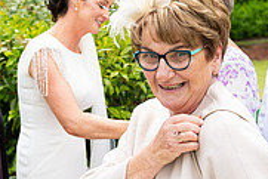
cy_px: 149
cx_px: 139
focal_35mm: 93
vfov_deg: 14.6
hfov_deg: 21.9
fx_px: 693
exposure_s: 1/2000
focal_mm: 29
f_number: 3.5
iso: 250
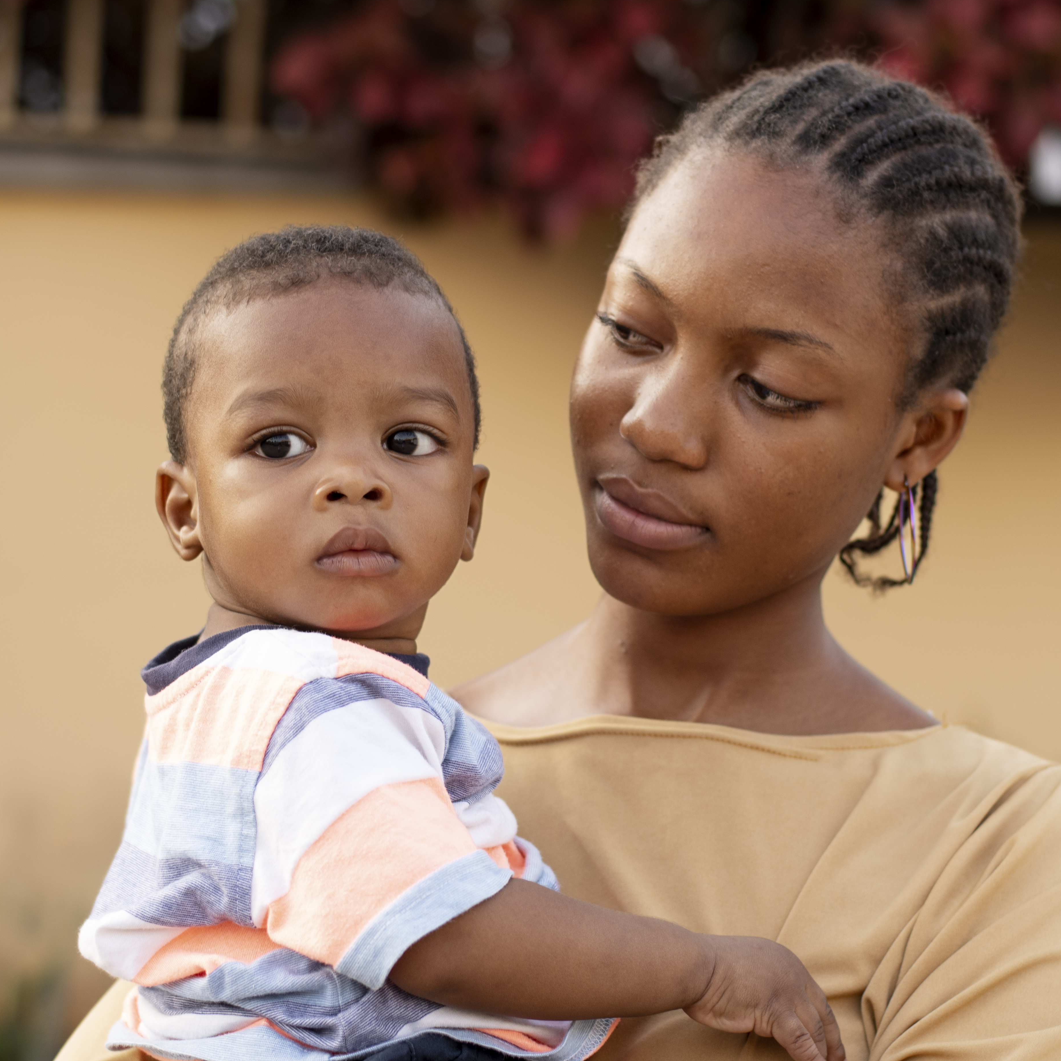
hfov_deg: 18.1
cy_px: 529
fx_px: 3329
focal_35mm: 96
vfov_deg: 18.1
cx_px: 536
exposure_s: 1/200
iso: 160
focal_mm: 50
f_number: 3.5
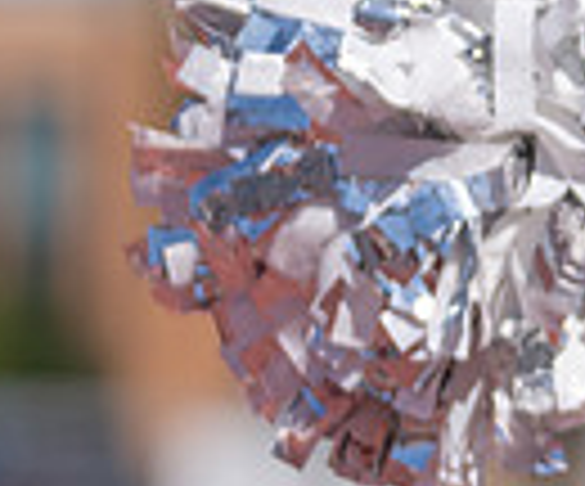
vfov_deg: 2.3
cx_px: 984
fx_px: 12251
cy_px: -46
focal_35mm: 697
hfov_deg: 2.7
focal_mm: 135
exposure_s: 1/3200
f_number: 2.8
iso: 100
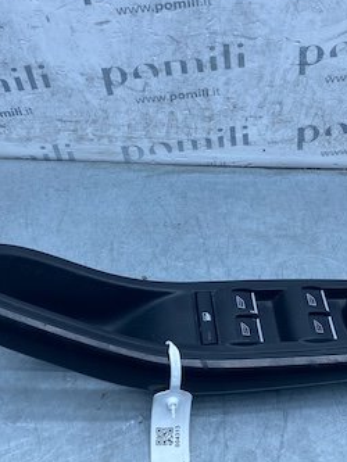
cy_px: 268
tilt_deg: -51.8
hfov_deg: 29.1
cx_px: 198
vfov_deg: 38.1
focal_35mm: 50
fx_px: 668
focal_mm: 4.25
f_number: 1.8
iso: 32
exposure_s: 1/793
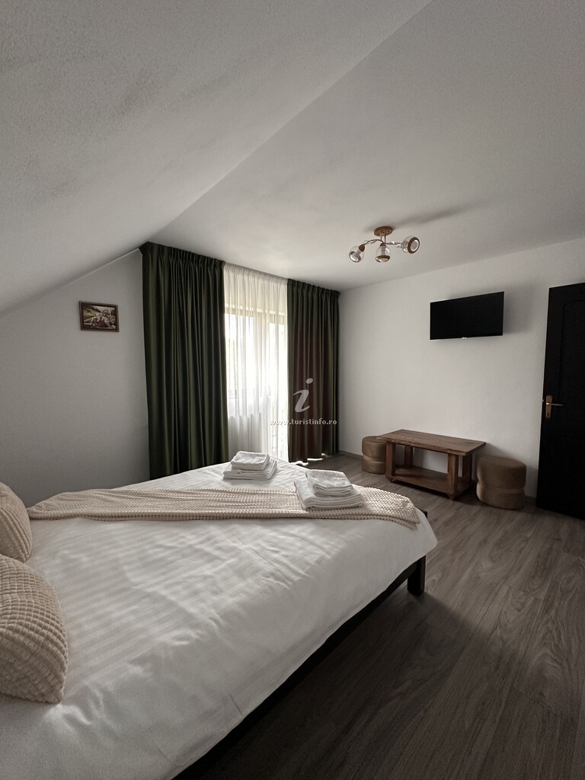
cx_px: 292
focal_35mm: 14
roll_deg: -1.1
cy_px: 390
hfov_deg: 85.7
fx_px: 315
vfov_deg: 102.1
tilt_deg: -4.2
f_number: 2.2
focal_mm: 2.22
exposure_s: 1/74
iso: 320
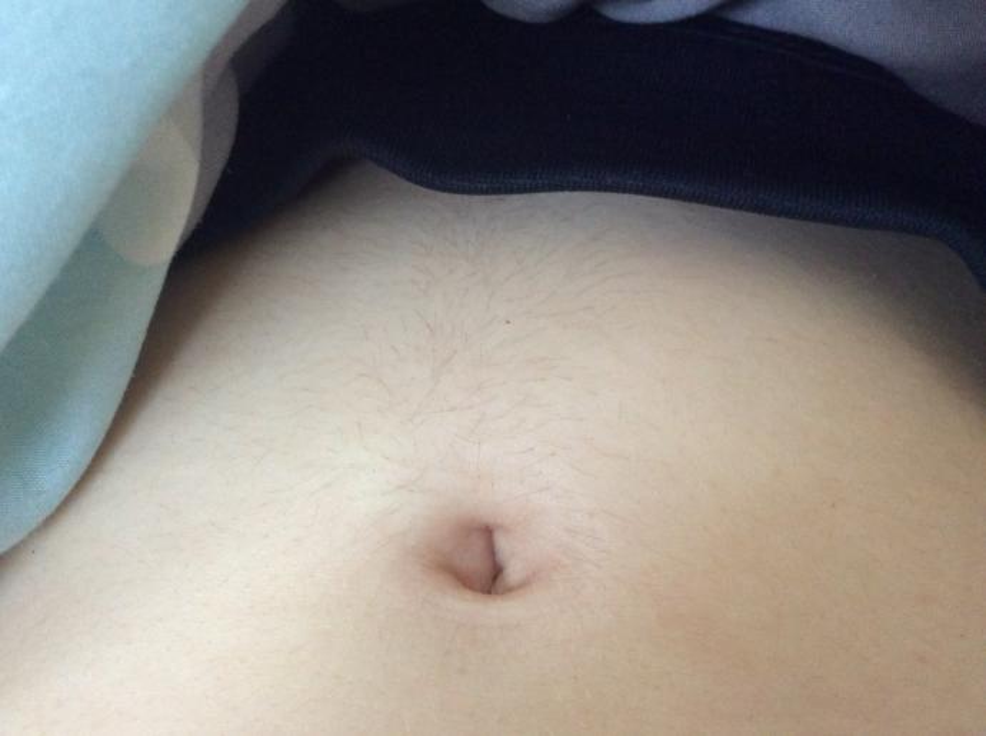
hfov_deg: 56.9
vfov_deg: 44.0
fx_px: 910
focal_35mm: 32
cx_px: 493
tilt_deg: -70.8
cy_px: 368
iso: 250
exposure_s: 1/24
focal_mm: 3.3
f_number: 2.4
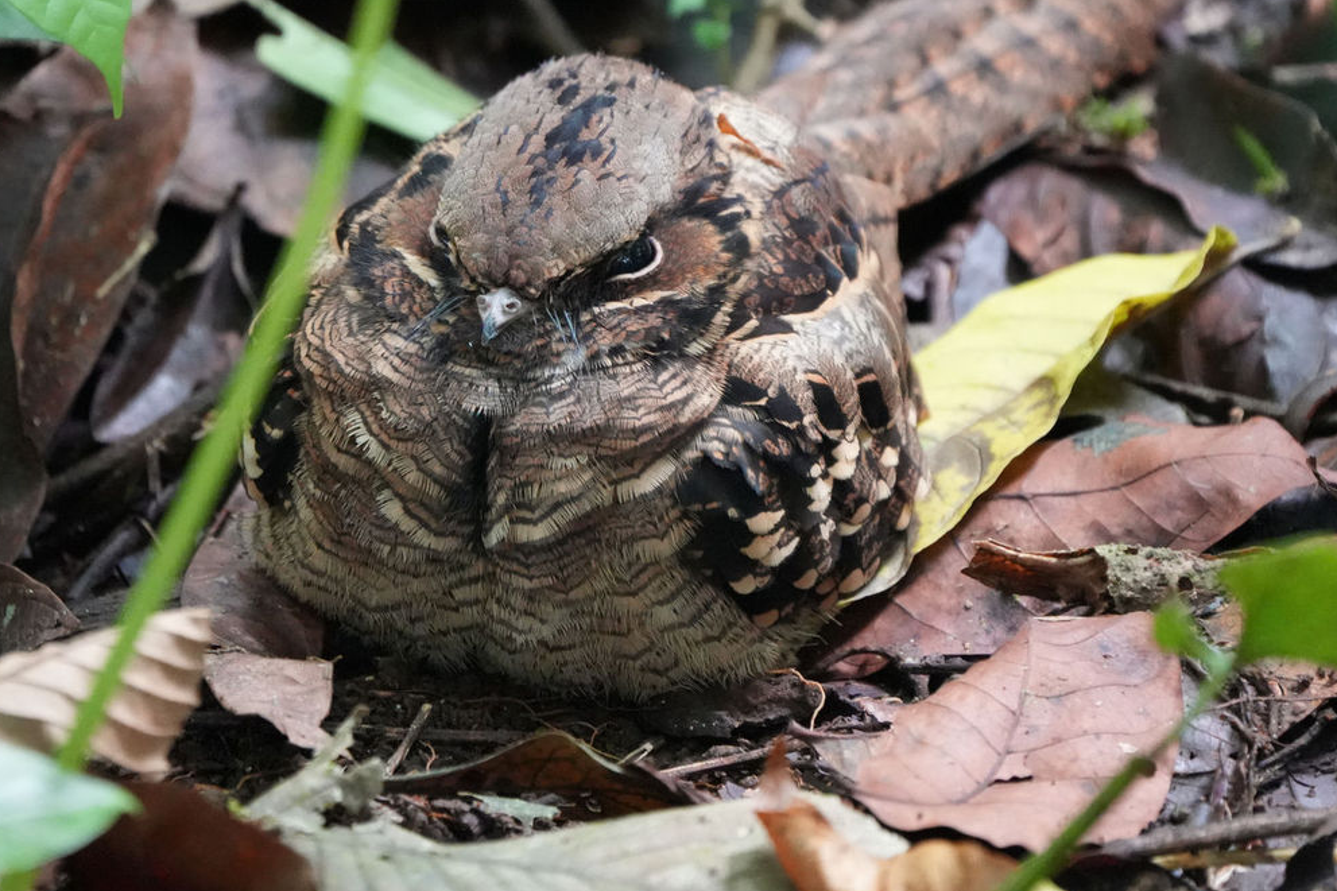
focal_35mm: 645
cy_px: 249
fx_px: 23949
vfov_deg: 2.1
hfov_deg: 3.2
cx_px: 607
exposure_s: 1/80
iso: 12800
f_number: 6.3
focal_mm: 400
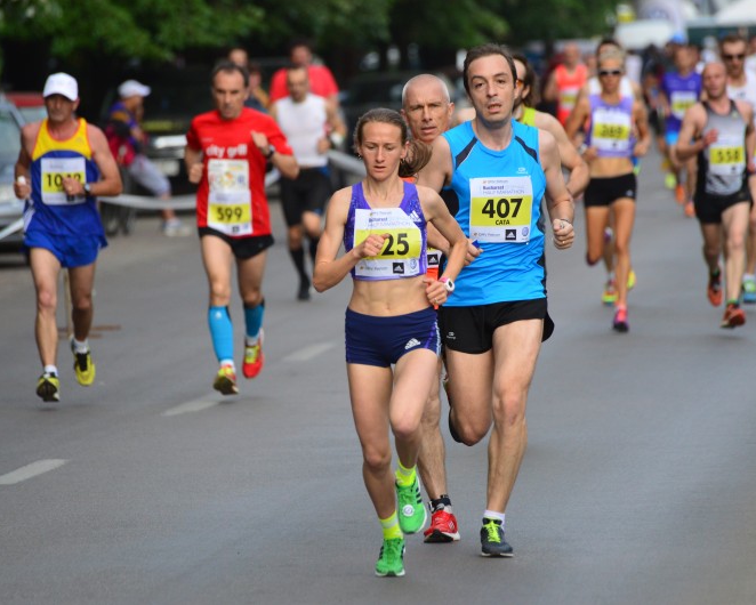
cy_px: 302
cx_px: 381
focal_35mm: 510
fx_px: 11414
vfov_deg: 3.0
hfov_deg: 3.8
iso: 800
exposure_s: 1/1250
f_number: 5.6
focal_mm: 300
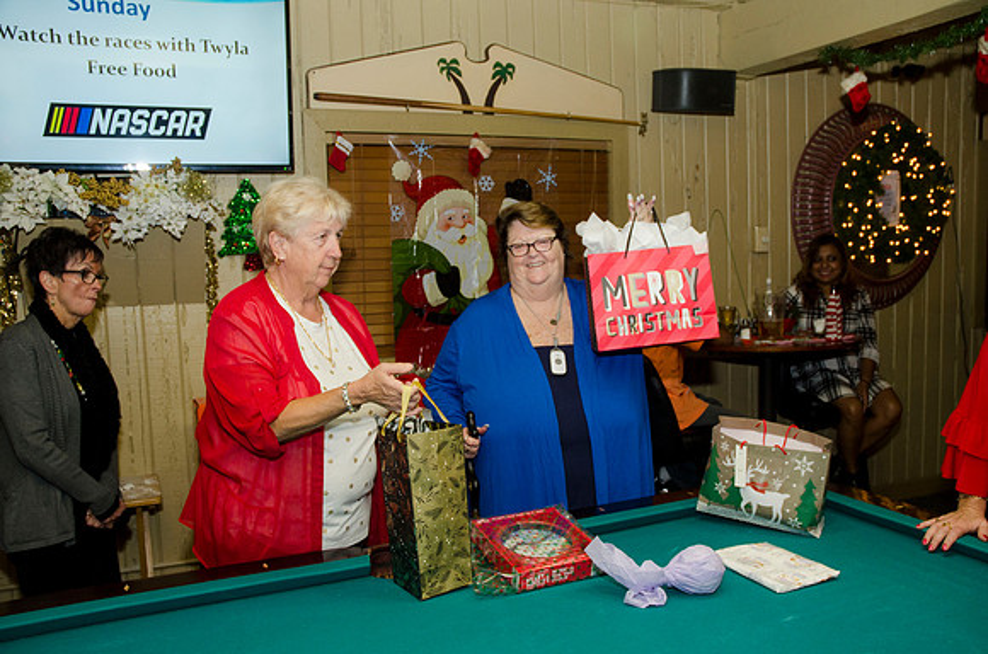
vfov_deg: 39.8
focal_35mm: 33
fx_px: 904
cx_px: 494
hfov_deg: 57.3
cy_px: 327
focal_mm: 22
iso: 400
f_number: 5.6
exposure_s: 1/60
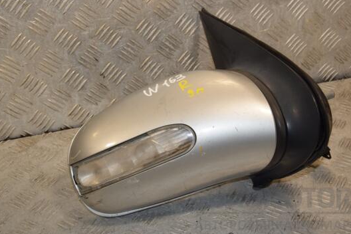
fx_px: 565
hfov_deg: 34.5
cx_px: 182
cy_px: 109
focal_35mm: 58
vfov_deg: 23.4
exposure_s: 1/200
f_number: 9
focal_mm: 34
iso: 800
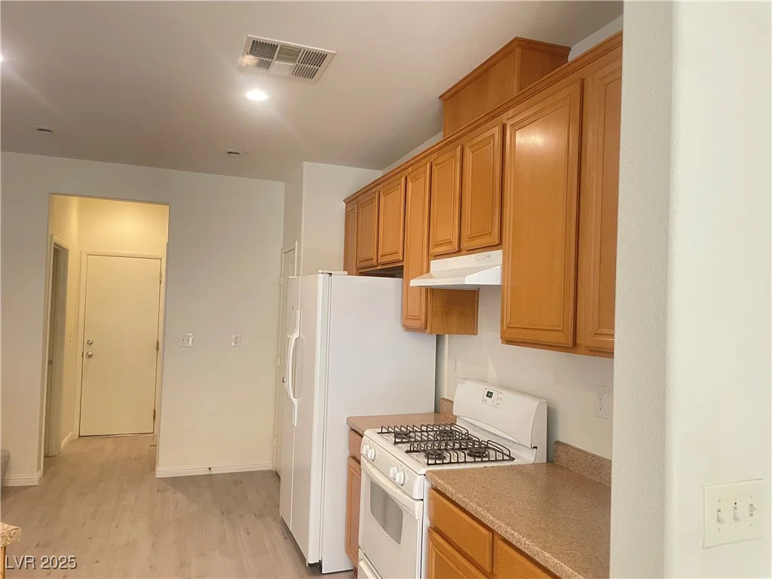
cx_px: 386
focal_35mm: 26
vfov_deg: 53.1
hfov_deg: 67.3
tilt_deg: +2.2
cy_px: 290
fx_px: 580
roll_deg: -1.5
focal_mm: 4.2
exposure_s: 1/60
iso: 400
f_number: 1.6
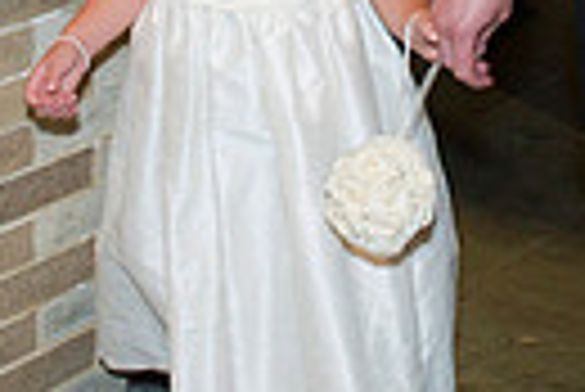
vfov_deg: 11.9
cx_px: 423
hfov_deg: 19.0
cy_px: -306
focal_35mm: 107
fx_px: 1741
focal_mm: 24
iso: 1600
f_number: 5
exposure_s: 1/80
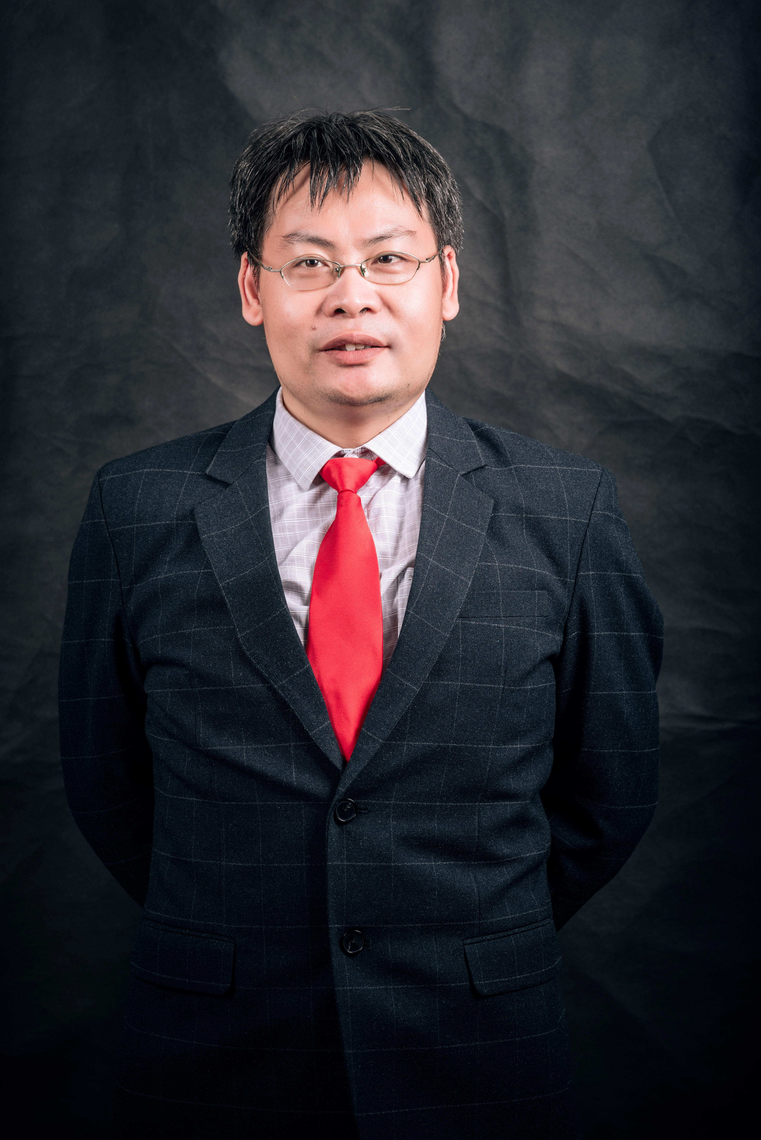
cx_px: 380
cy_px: 570
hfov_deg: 8.3
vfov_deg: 12.4
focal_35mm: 165
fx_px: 5227
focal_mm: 165
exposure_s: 1/160
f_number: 6.3
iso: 80
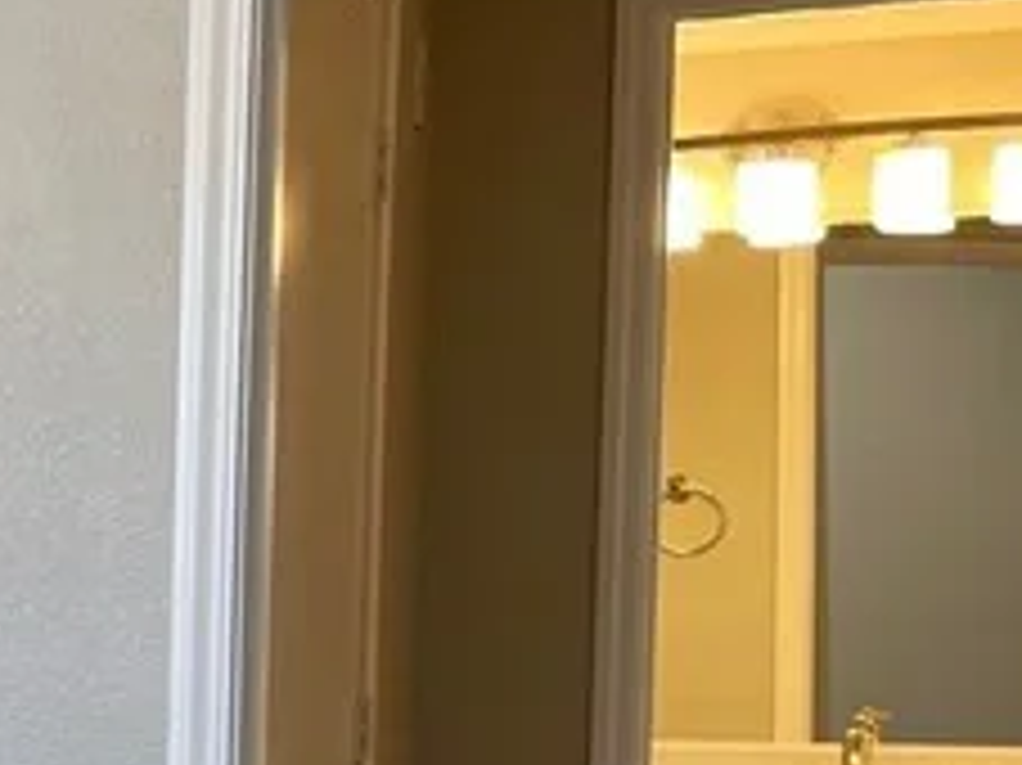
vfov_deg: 12.4
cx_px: -1245
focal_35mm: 117
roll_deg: +1.1
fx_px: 3452
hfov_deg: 13.5
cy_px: 848
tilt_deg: -5.4
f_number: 1.6
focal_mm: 5.1
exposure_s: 1/60
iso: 64
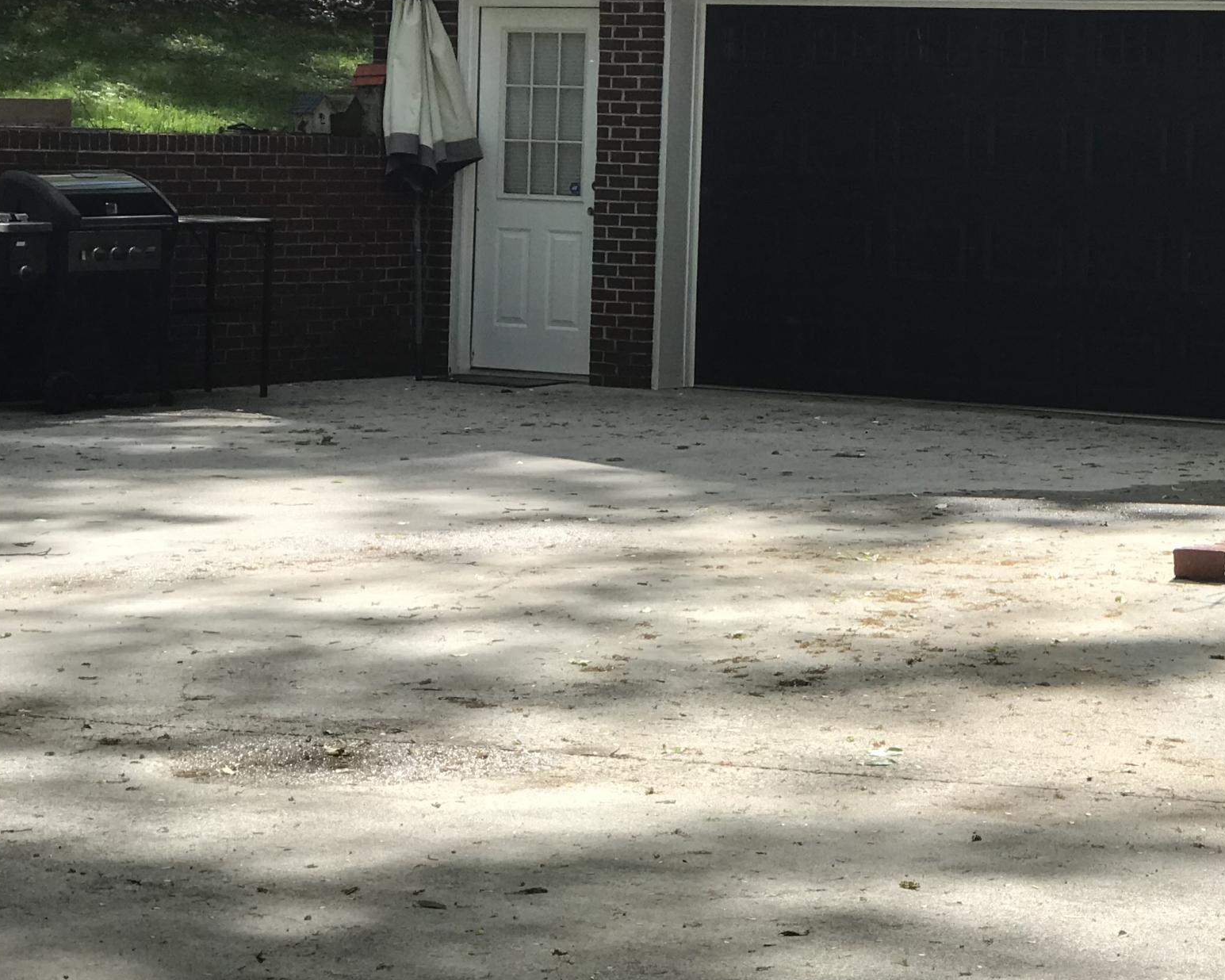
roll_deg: -1.6
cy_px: 229
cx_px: 1155
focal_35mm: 108
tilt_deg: +0.0
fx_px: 3916
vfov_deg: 14.2
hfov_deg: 17.5
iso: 20
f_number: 2.8
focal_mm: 6.6
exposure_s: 1/465
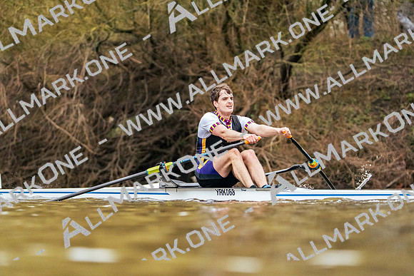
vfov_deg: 4.0
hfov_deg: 5.9
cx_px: 207
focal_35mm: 347
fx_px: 3991
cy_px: 138
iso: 8000
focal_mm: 347
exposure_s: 1/2000
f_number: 6.3
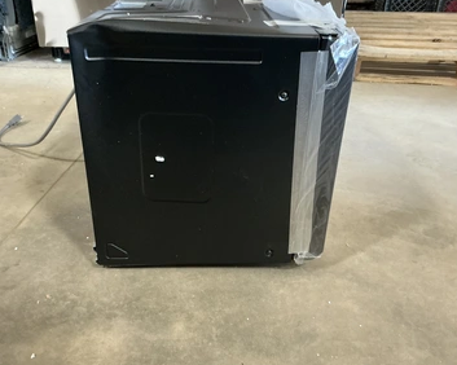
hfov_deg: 57.1
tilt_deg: -29.8
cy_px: 175
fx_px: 419
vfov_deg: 47.1
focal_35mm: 31
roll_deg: +0.0
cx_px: 207
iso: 200
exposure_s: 1/60
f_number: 1.8
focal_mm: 3
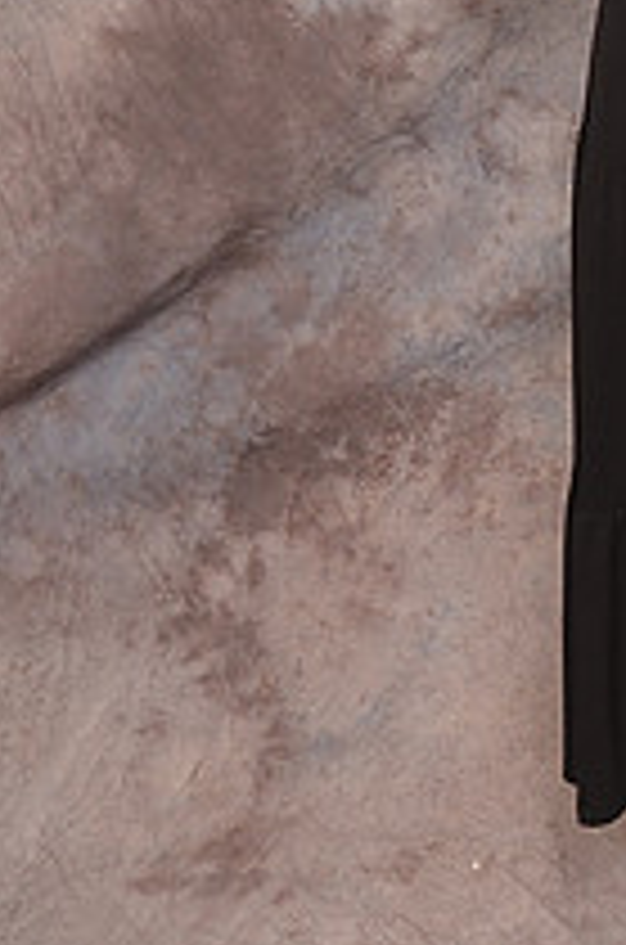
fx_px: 3041
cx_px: 824
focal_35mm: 116
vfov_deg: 17.2
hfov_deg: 11.4
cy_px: -22
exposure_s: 1/60
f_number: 5.6
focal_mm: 28
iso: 200
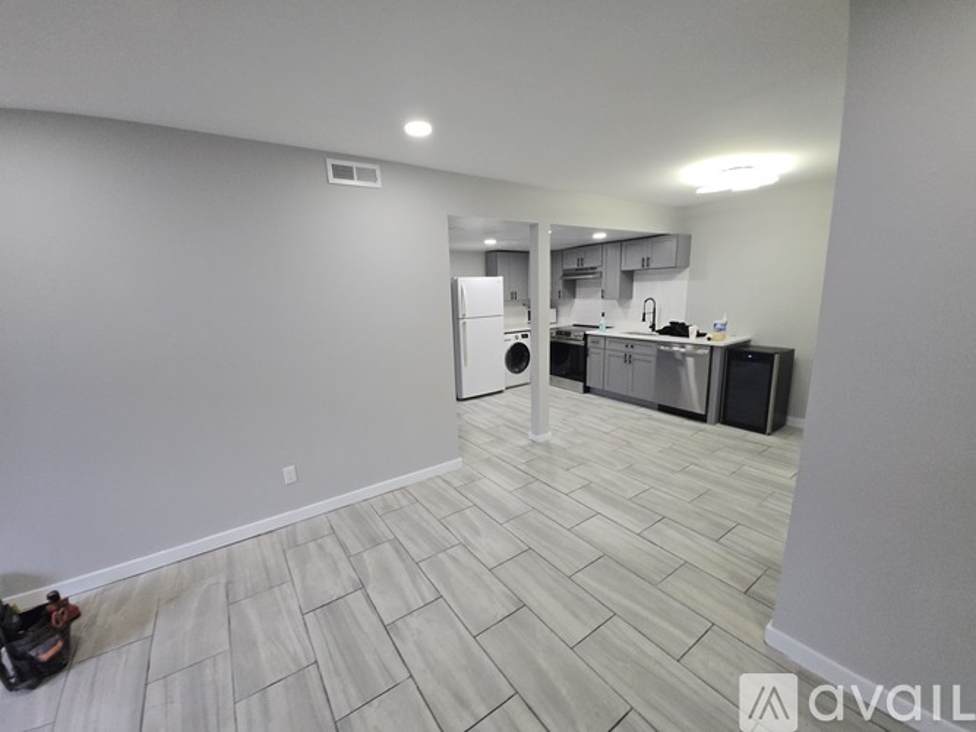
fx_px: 366
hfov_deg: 106.2
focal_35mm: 13
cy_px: 366
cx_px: 488
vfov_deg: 89.9
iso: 80
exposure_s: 1/60
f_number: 2.2
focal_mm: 1.7
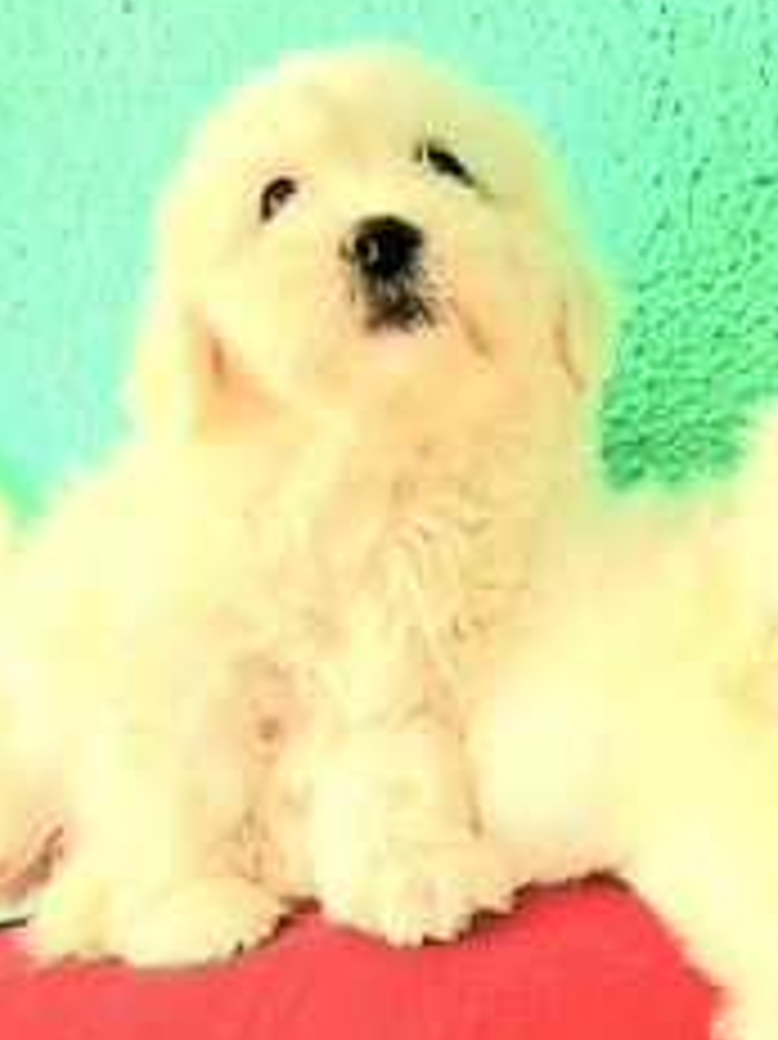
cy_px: 698
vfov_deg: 41.5
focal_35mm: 45
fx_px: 1350
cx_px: 666
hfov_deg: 31.0
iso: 250
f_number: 1.8
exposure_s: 1/50
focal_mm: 5.4
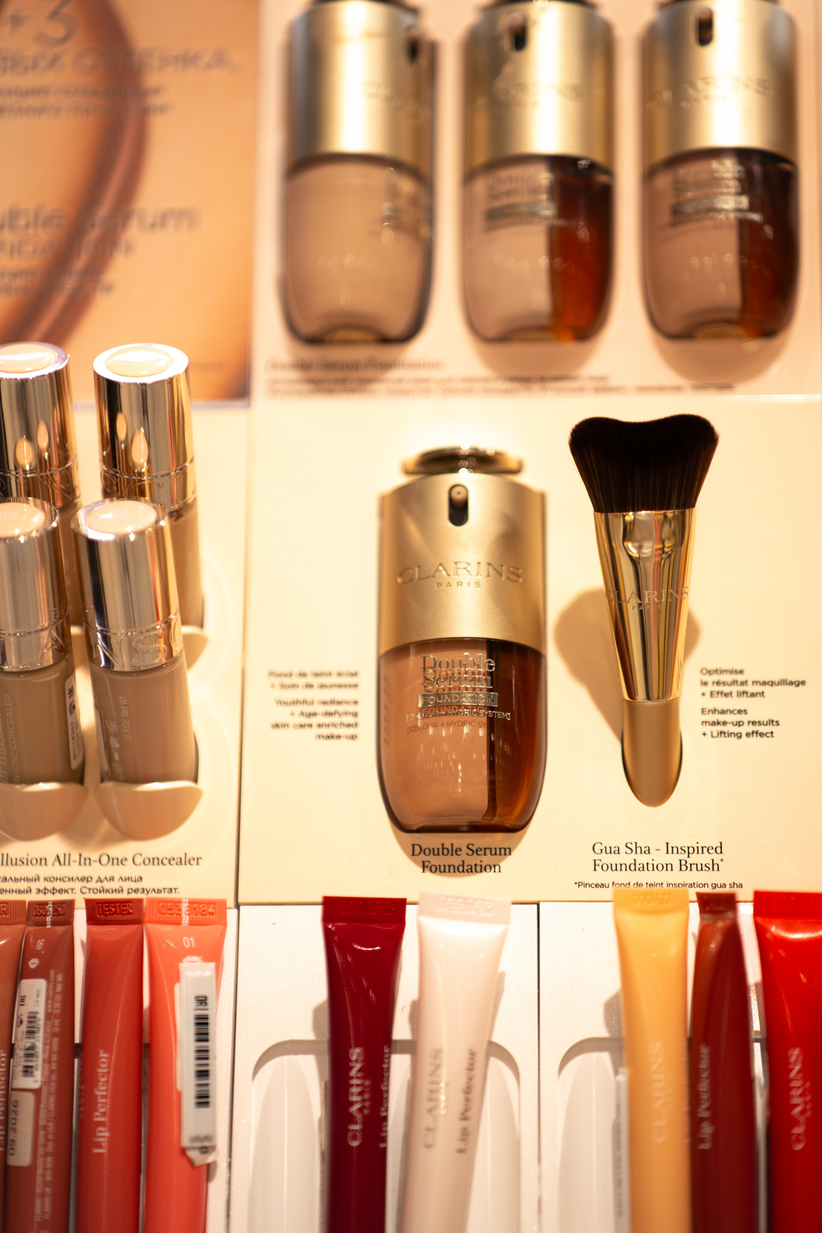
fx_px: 2911
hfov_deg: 16.1
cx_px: 411
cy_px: 616
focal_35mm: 85
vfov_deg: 23.9
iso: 50
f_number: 1.4
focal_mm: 85
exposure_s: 1/160
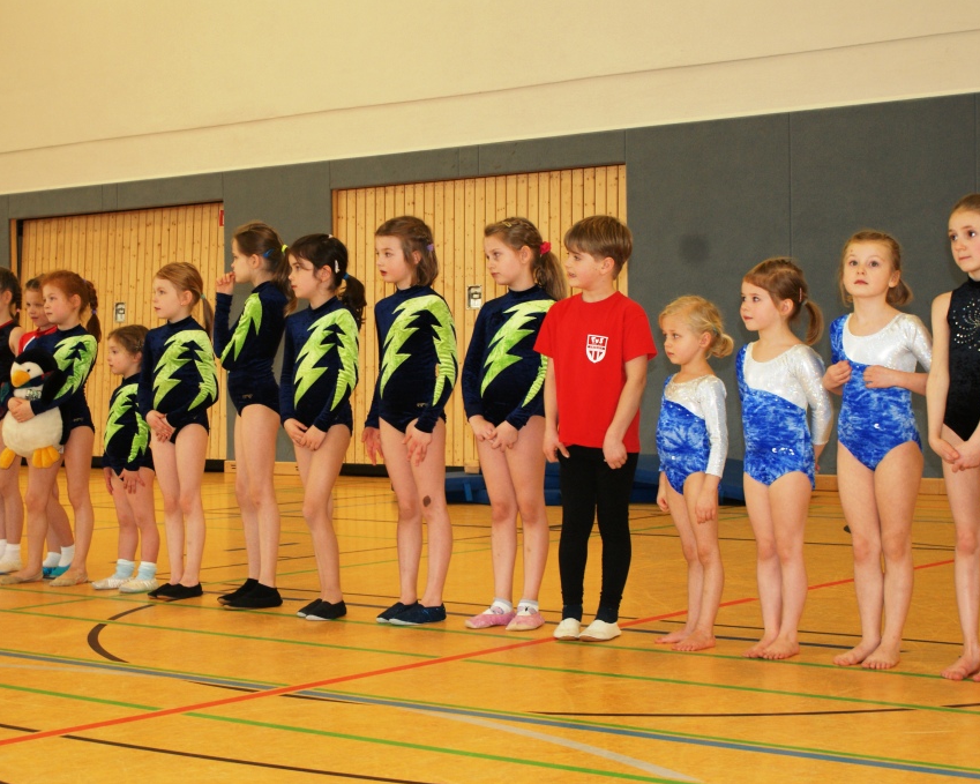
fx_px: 1972
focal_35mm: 68
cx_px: 404
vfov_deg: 22.5
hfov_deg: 27.9
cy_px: 391
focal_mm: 40
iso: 400
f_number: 5.6
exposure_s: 1/60
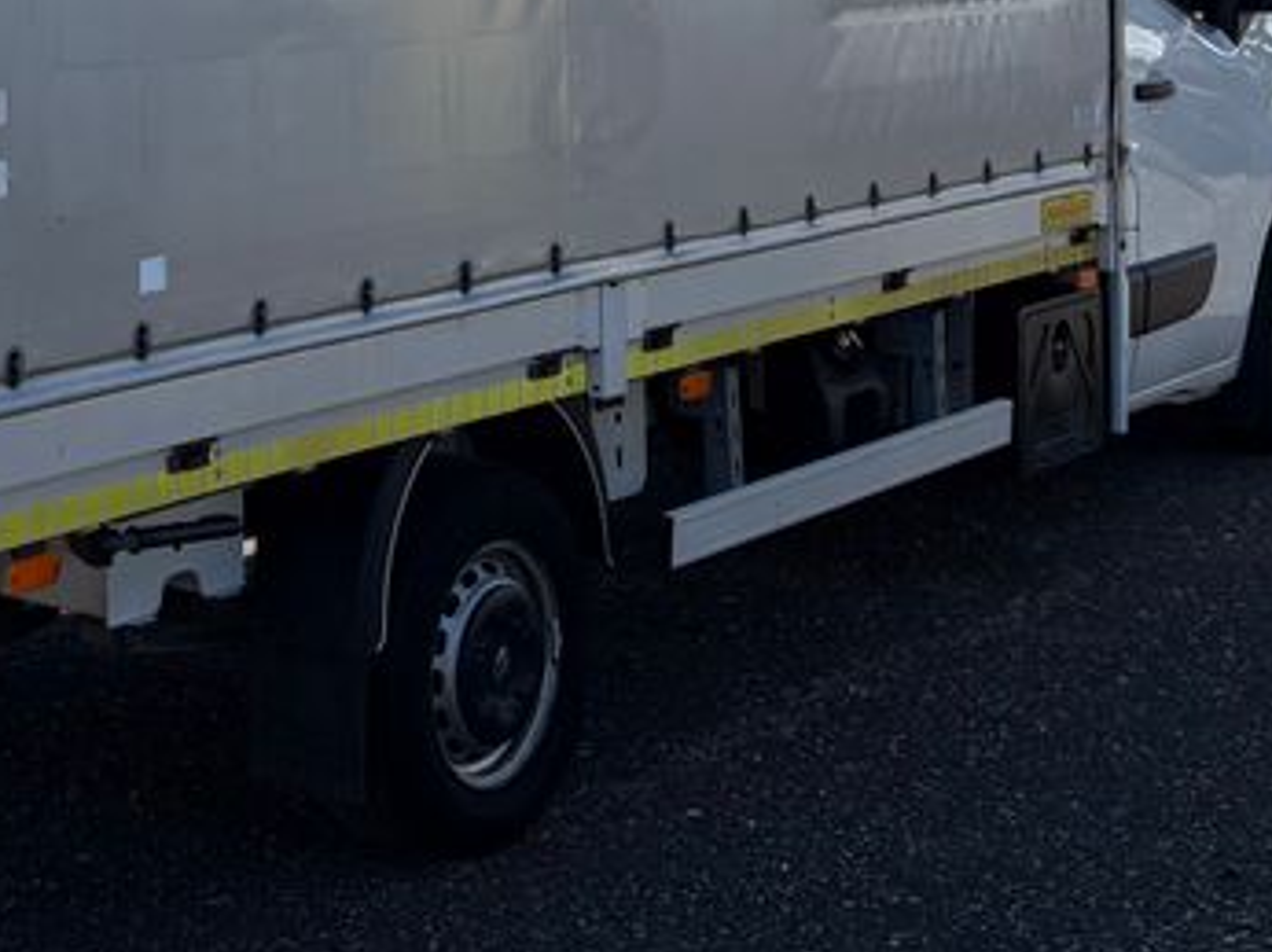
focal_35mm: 77
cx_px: 11
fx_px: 2827
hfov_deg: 24.3
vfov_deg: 18.1
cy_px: -210
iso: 50
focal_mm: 5.96
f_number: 1.6
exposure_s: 1/3831
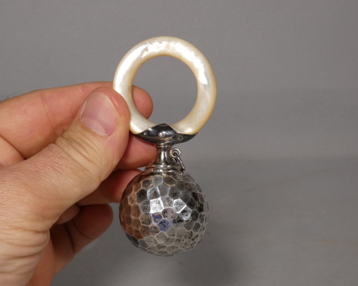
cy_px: 145
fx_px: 614
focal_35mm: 58
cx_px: 168
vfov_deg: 26.2
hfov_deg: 32.5
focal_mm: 9.9
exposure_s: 1/80
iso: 125
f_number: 4
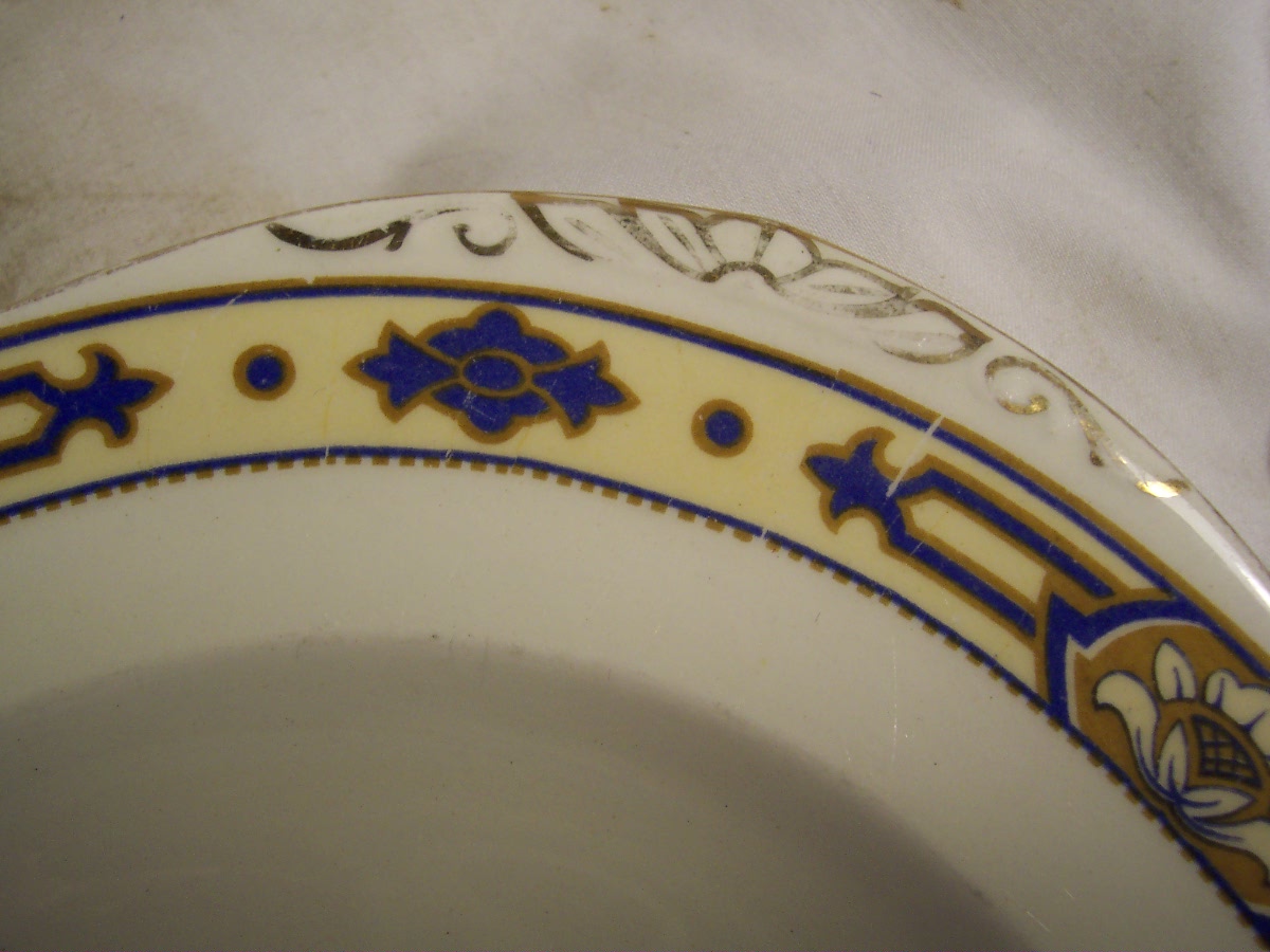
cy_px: 476
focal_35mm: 37
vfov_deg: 38.7
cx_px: 635
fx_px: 1357
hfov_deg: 50.1
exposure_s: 1/180
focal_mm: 5.6
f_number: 2.8
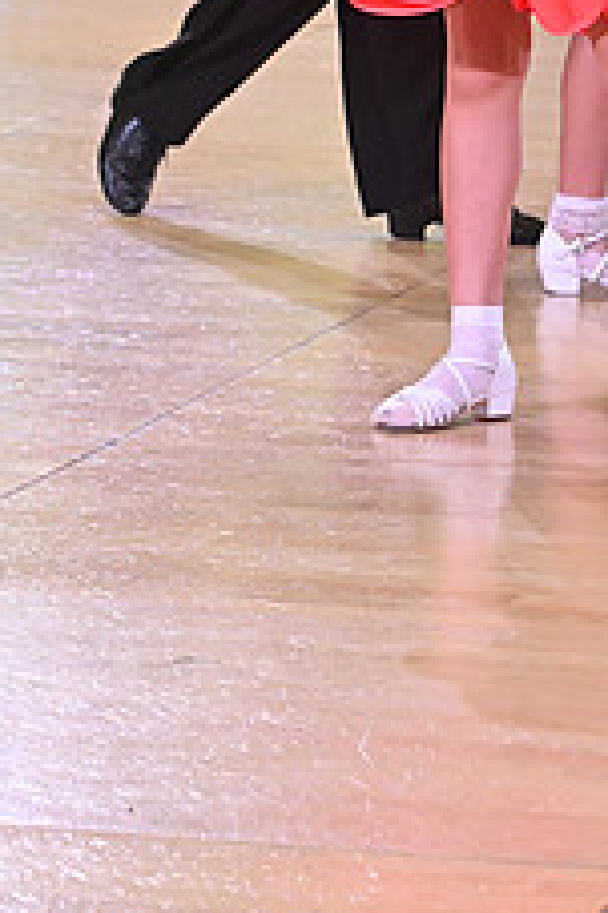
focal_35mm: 261
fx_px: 6622
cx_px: 646
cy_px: -209
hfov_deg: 5.2
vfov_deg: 7.8
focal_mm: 102
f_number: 7.1
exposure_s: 1/400
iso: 4000
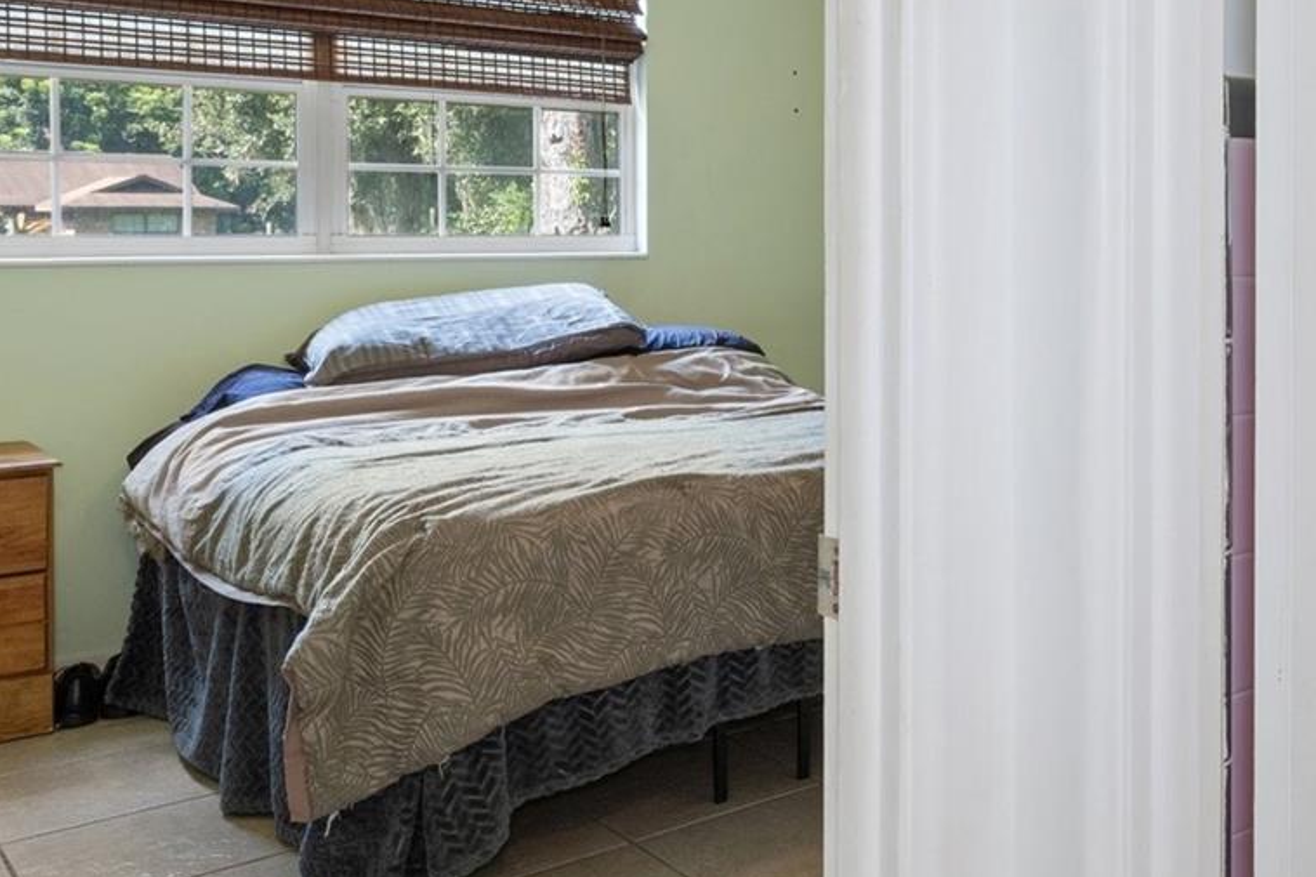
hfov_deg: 46.2
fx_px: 1389
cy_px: 297
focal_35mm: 38
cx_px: 1163
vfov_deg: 34.7
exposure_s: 1/1.67
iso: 320
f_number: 8
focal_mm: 12
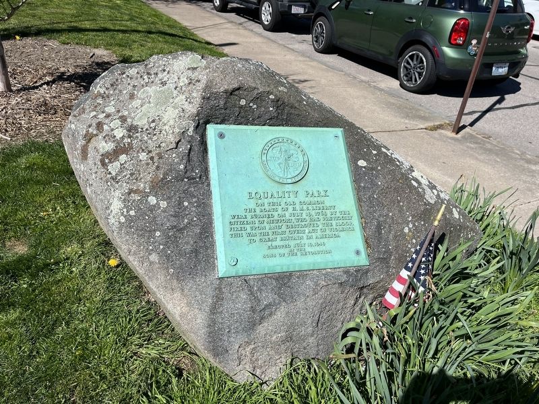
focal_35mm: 26
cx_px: 270
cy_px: 202
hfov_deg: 67.3
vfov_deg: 53.1
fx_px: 405
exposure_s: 1/4651
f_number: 1.6
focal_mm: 5.1
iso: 50
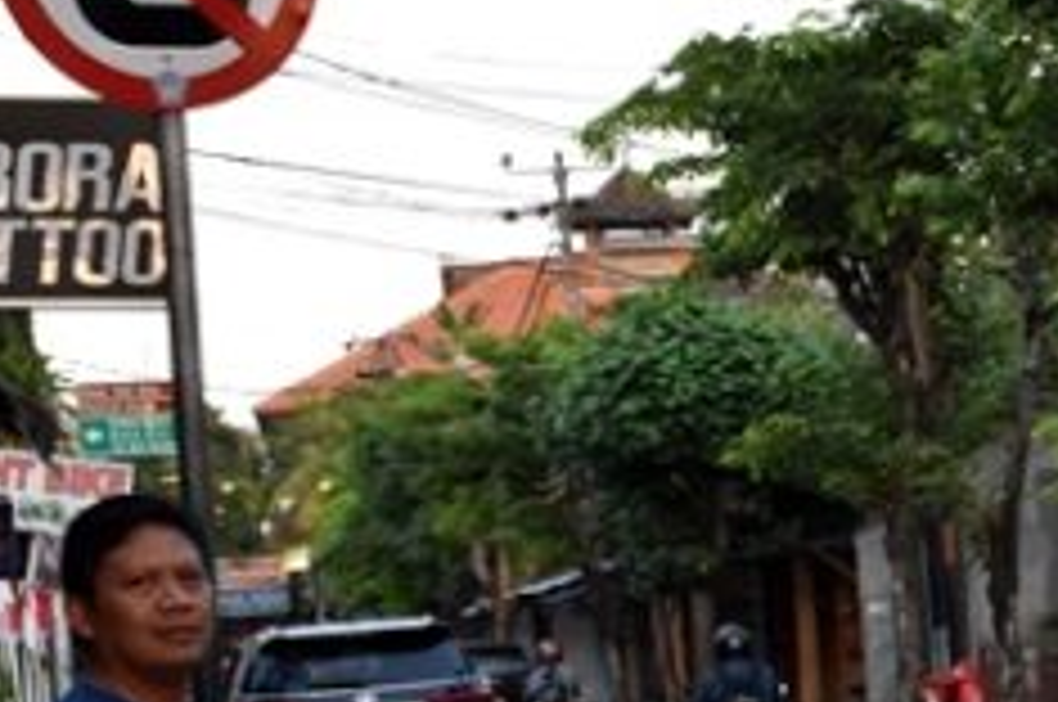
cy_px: 648
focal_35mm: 133
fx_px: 3893
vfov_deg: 10.3
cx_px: 1319
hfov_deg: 14.9
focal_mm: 27
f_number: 7.1
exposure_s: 1/200
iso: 800
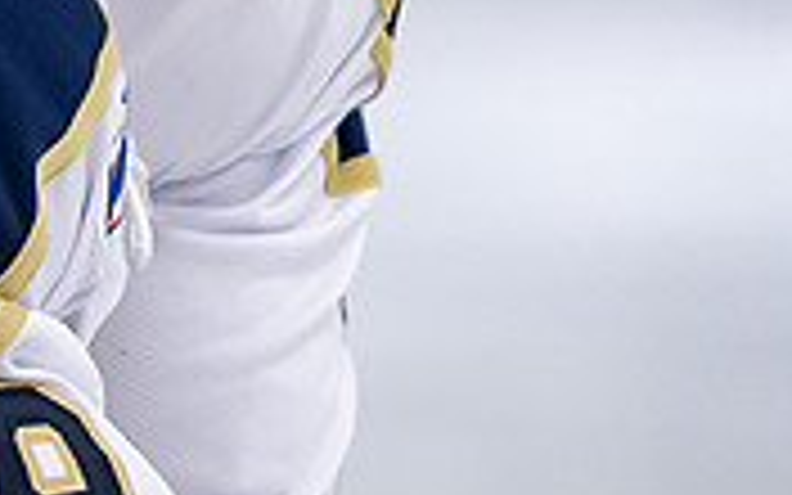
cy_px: -391
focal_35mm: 1169
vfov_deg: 1.1
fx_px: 25232
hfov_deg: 1.8
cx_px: 15
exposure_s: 1/640
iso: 2000
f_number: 3.2
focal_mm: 200
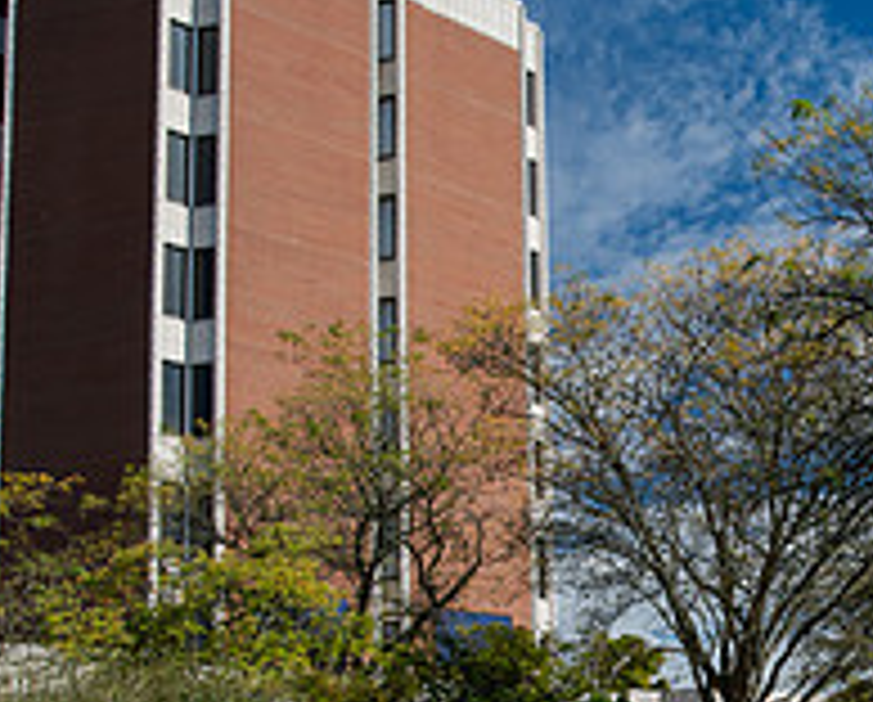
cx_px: 806
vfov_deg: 26.3
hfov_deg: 31.7
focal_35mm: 56
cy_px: 637
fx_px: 1450
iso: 400
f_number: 7.1
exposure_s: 1/320
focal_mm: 20
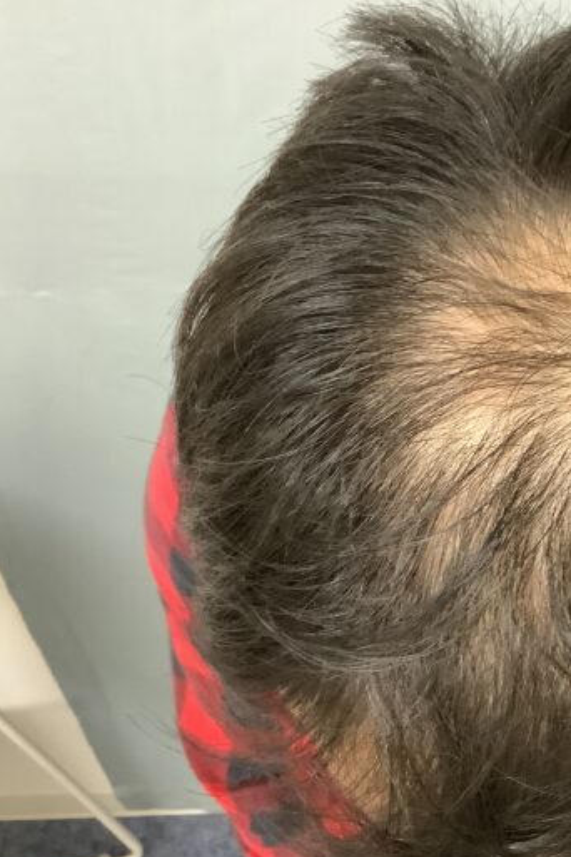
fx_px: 1047
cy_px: 435
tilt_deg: -45.2
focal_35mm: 44
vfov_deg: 44.5
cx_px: 528
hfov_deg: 29.1
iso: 640
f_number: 2.4
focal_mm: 3.3
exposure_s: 1/30
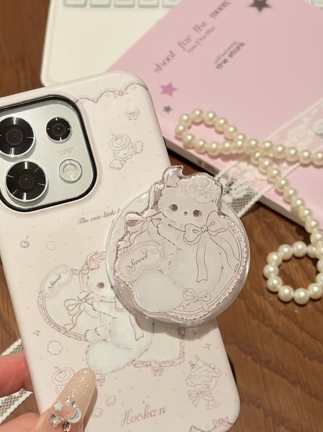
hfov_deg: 22.9
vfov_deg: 30.2
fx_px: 797
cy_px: 249
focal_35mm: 64
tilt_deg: -54.4
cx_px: 134
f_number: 1.6
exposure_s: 1/33
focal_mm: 5.96
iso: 160
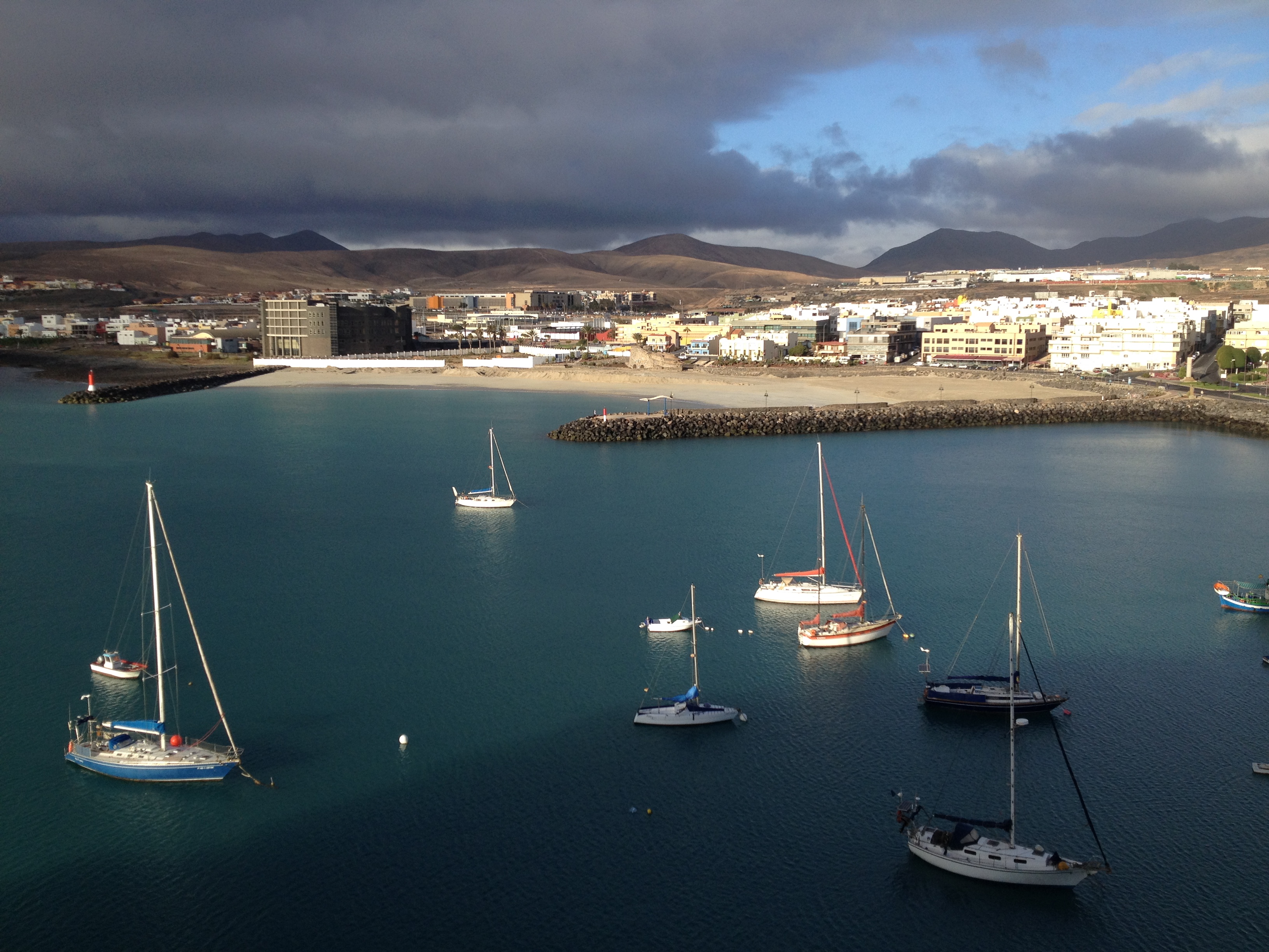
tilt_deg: -9.3
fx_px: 1283
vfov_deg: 40.7
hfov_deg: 52.6
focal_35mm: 35
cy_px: 476
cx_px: 634
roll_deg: +0.1
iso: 50
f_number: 2.4
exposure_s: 1/1577
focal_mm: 4.28
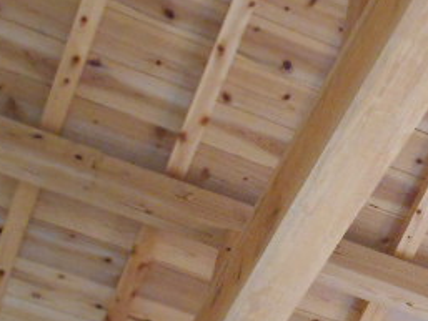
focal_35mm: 92
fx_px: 1138
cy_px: 233
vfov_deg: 16.0
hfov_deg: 20.9
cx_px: 375
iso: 800
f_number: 3.9
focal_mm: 6.7
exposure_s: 1/100
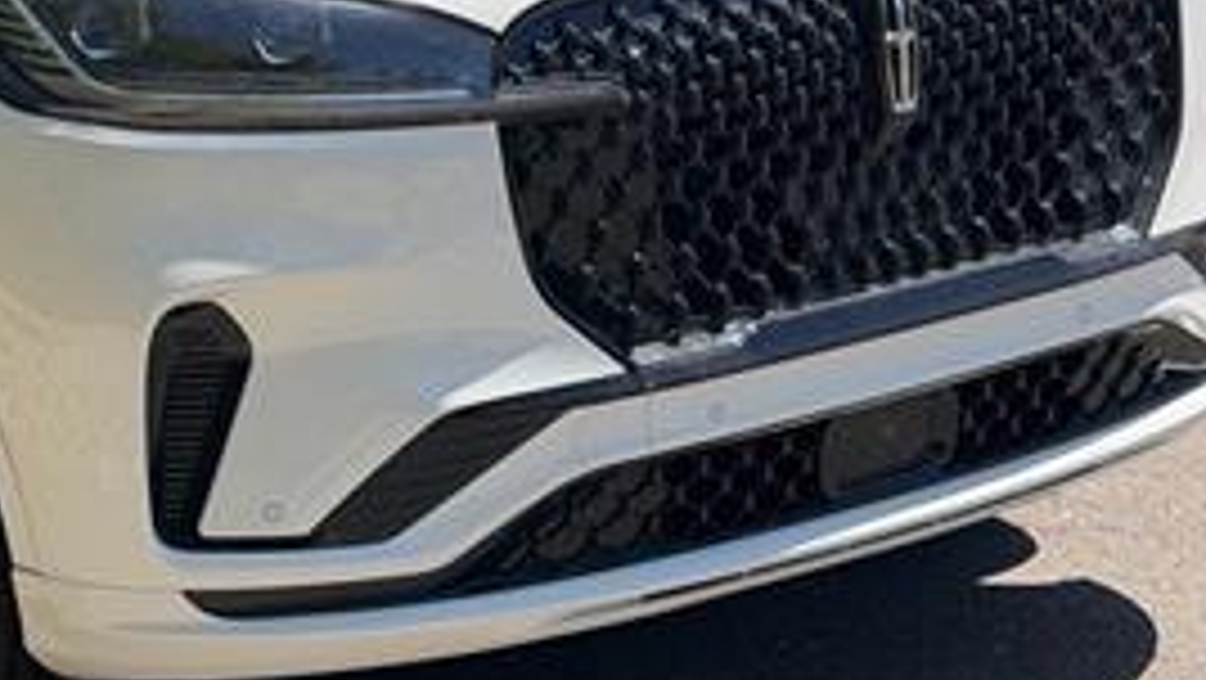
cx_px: -158
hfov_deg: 16.6
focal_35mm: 125
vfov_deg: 9.7
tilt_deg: -6.3
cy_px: 23
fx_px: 3999
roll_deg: +2.0
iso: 80
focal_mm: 6.76
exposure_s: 1/4098
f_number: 1.78
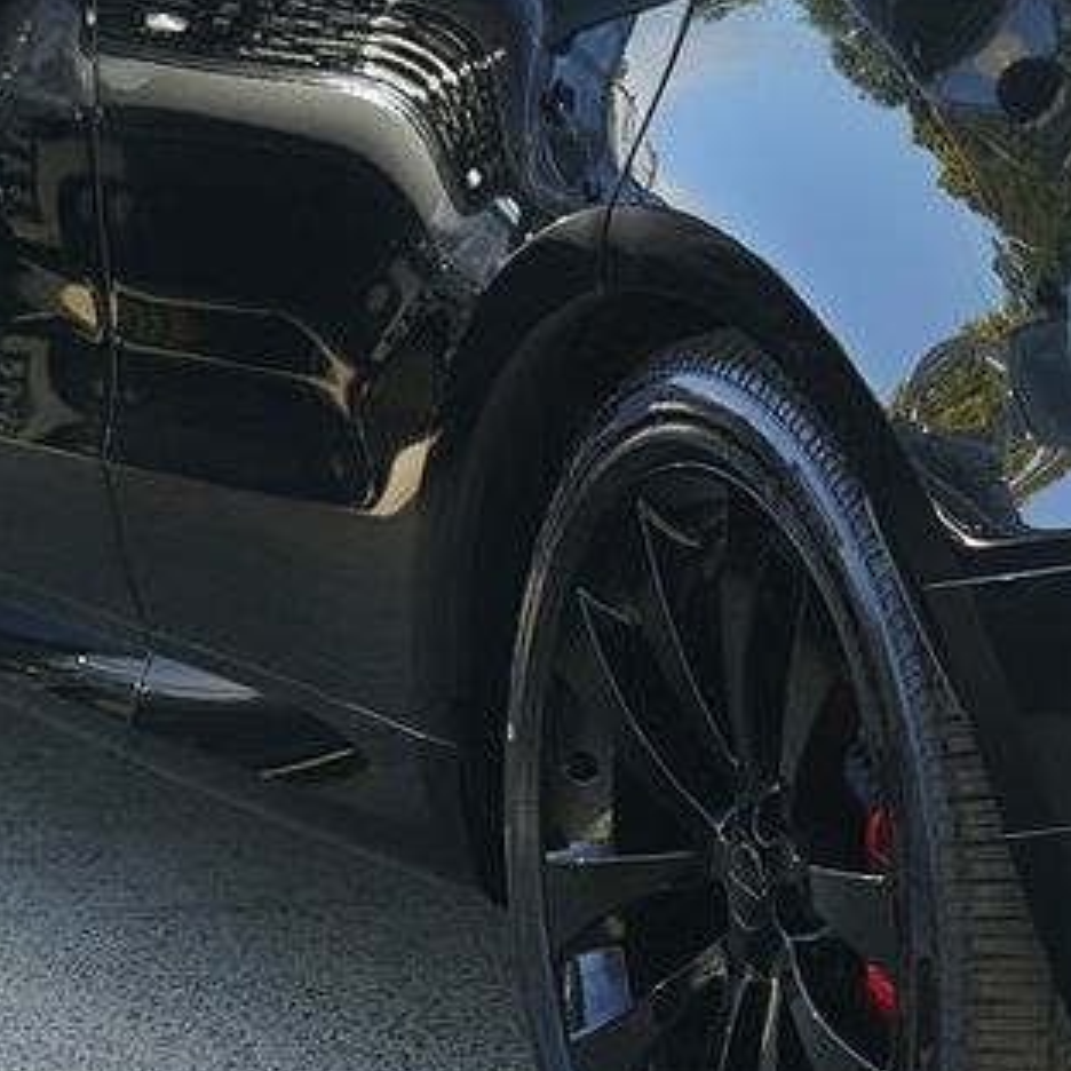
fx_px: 5041
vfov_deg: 12.1
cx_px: 1390
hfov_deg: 11.8
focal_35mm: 144
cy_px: 240
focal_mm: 44
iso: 1000
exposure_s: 1/125
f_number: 7.1
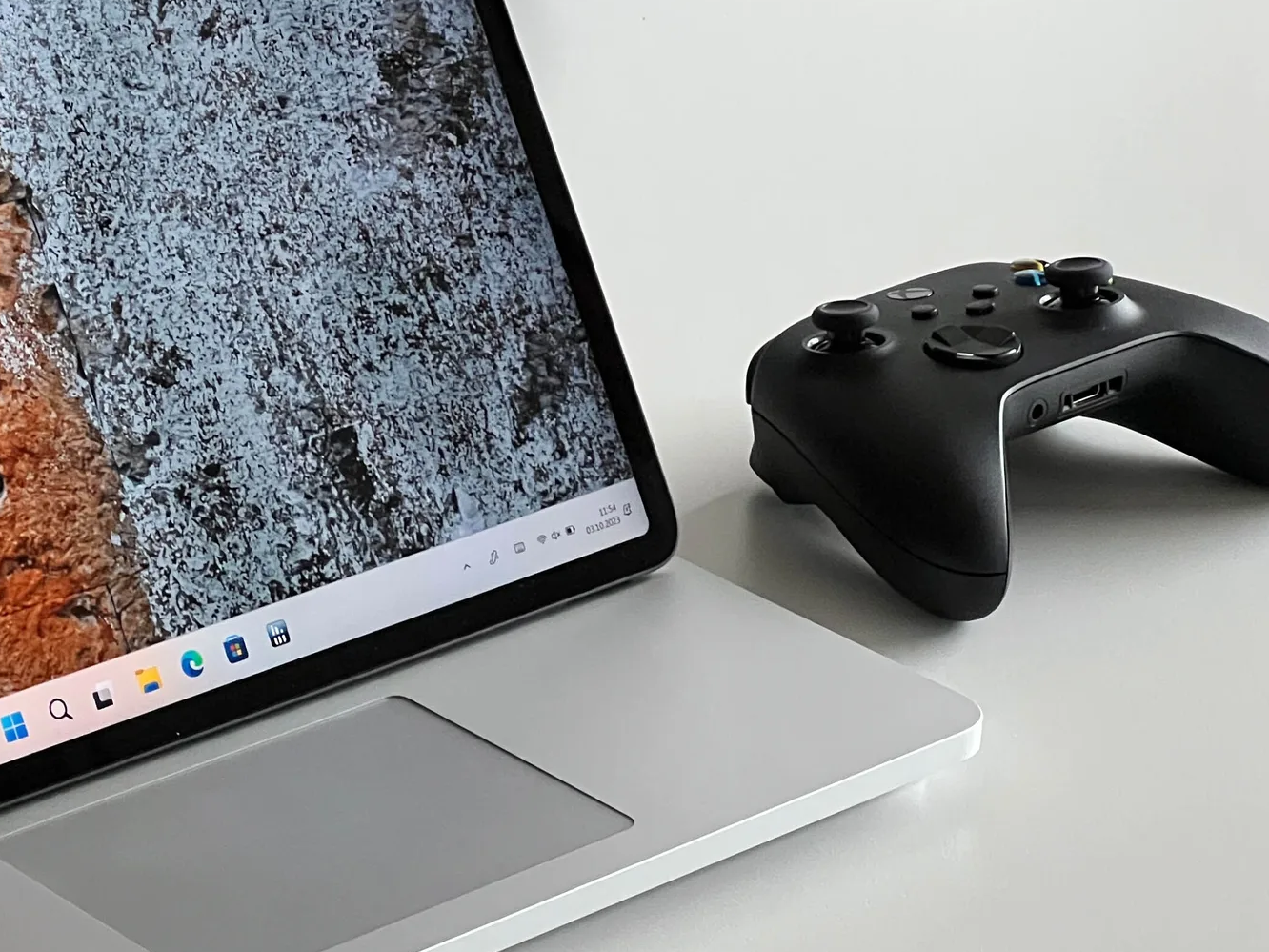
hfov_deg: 13.2
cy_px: 520
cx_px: 156
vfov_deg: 10.0
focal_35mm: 148
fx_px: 5426
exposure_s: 1/60
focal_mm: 9
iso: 640
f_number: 2.8
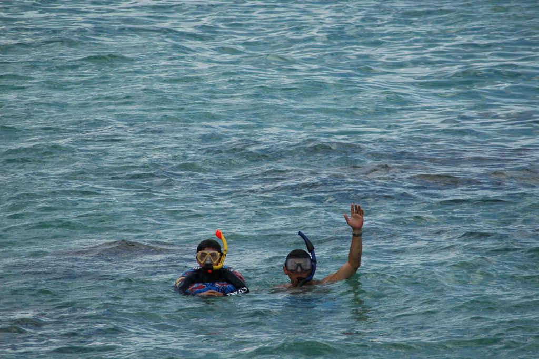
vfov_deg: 3.1
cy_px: 180
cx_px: 270
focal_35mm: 450
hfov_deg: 4.6
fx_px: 6732
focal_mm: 300
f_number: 5.6
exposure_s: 1/1000
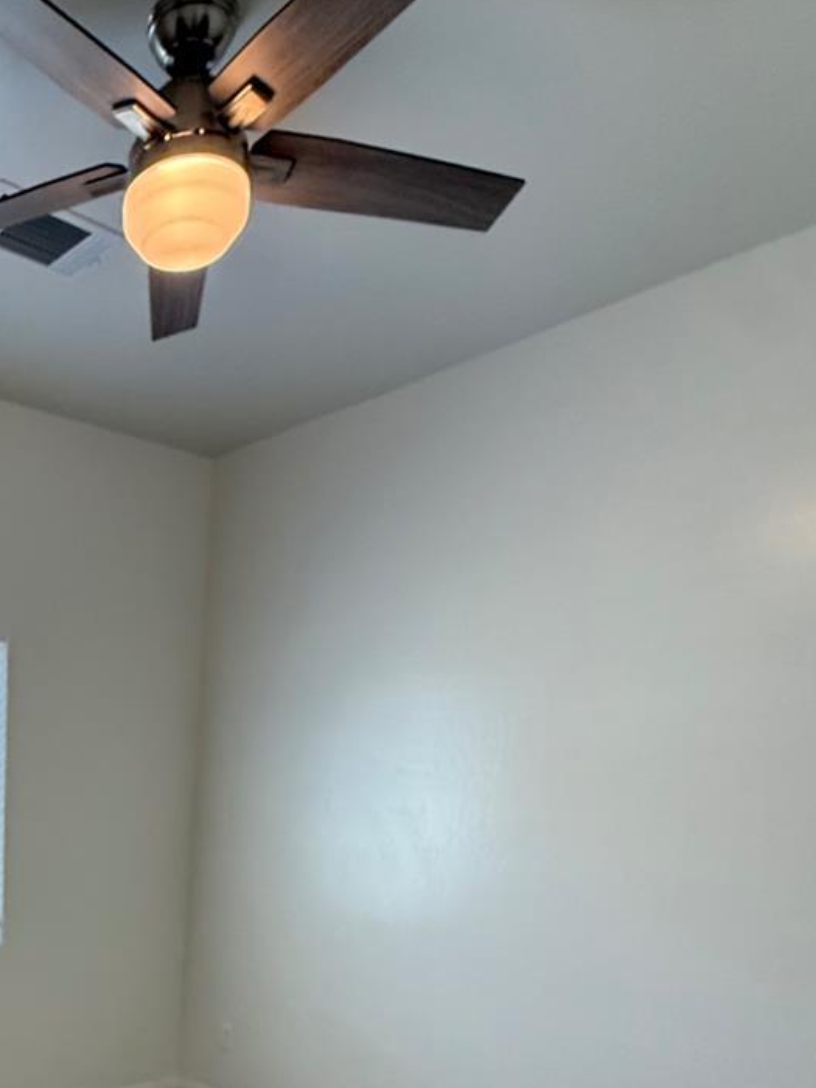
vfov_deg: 50.2
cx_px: 2
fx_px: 943
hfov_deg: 40.9
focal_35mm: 30
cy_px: 1055
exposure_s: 1/120
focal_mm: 2.22
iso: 320
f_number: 2.2
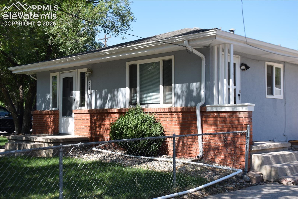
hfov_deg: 41.1
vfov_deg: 28.1
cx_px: 149
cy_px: 100
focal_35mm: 48
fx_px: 397
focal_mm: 32
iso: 200
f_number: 8
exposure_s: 1/250
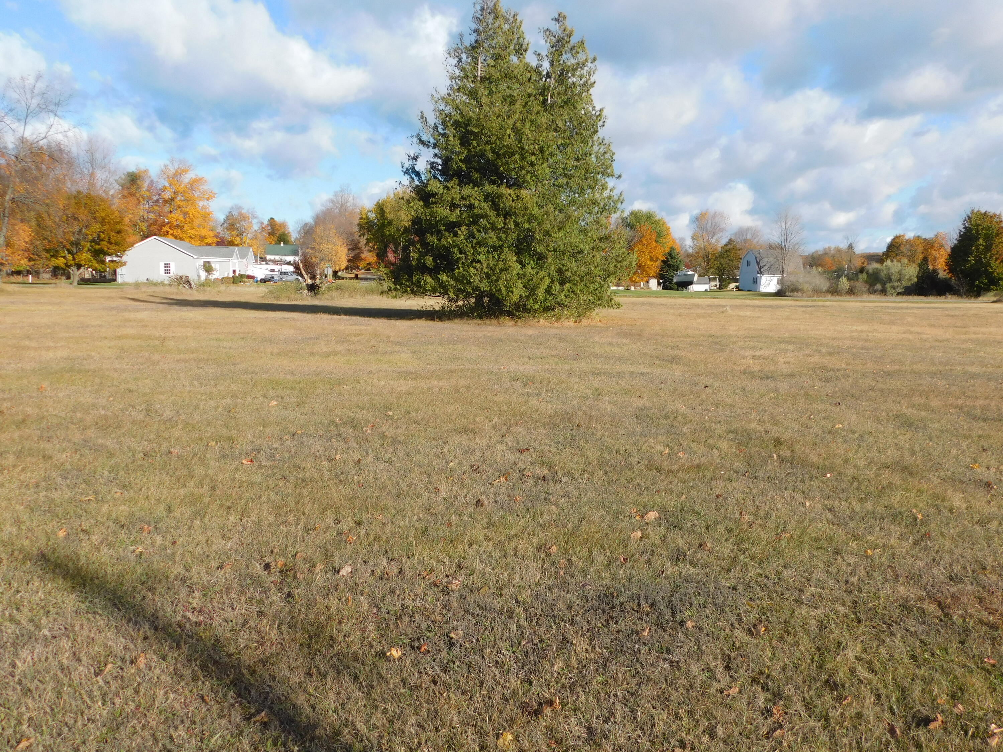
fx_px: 869
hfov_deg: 60.0
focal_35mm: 30
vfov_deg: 46.8
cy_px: 376
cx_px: 502
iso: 125
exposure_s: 1/1000
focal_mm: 5.3
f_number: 3.2
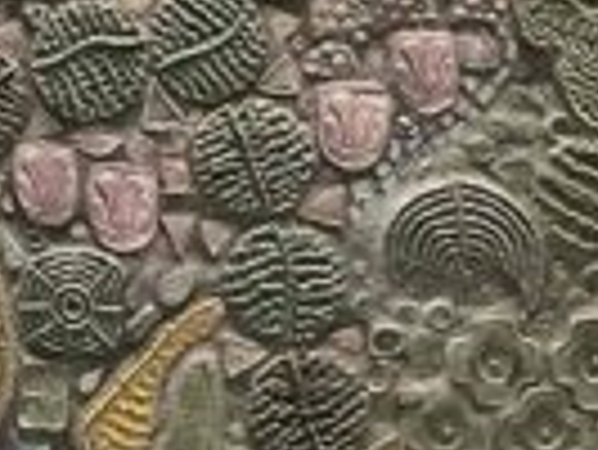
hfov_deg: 8.7
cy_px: -806
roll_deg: -0.7
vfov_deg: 6.2
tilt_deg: +1.7
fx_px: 3856
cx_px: -171
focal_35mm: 223
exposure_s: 1/60
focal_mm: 3
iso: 50
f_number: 1.8
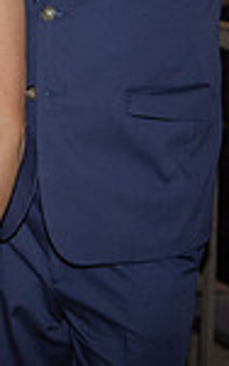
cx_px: -97
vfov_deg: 16.0
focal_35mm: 126
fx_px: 1256
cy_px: -59
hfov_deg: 10.1
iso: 1000
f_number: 4
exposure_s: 1/160
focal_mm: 32
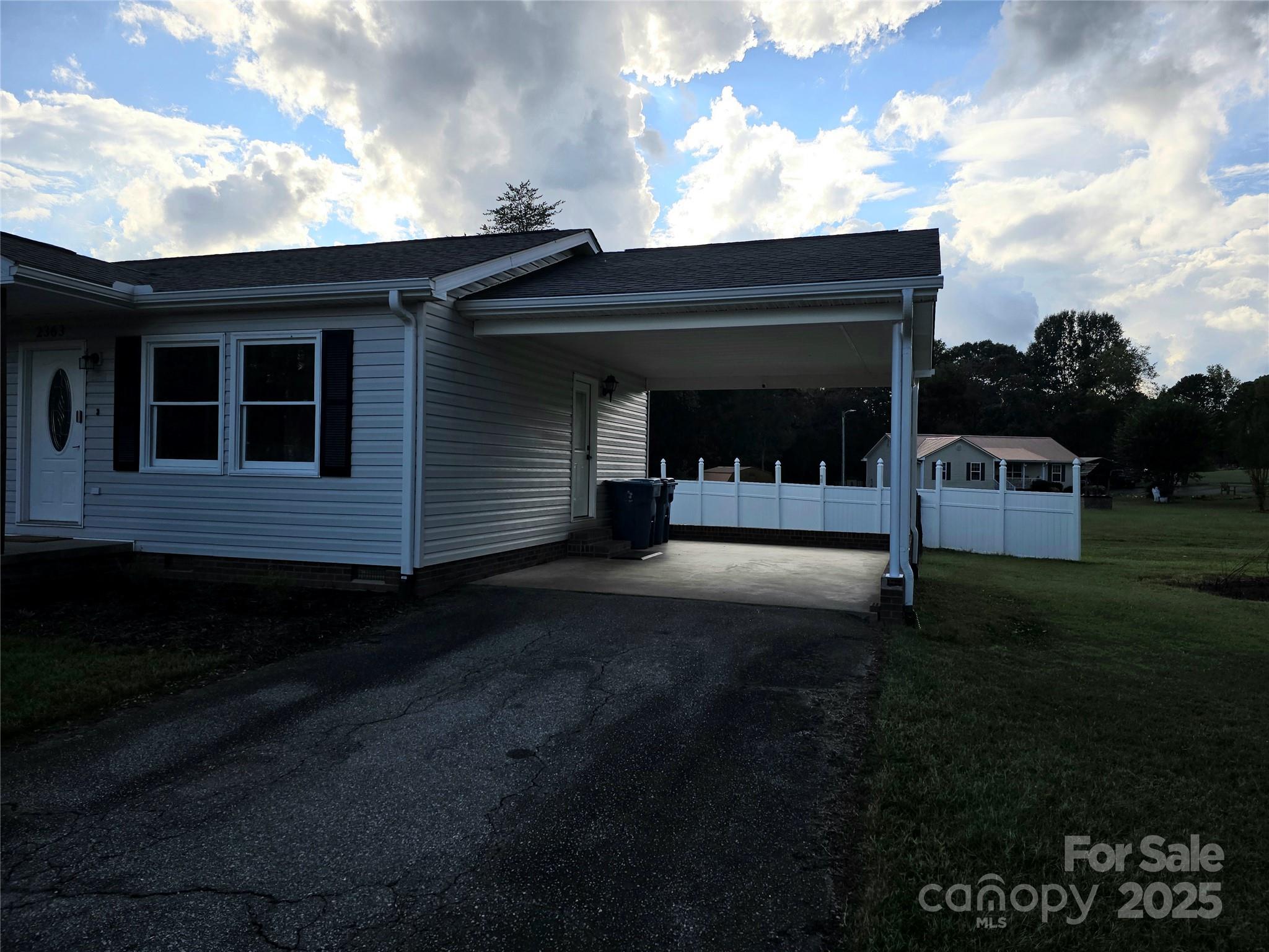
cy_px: 476
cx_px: 634
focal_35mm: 23
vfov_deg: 58.9
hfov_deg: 73.9
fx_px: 843
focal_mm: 6.3
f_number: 1.7
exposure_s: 1/1111
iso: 12
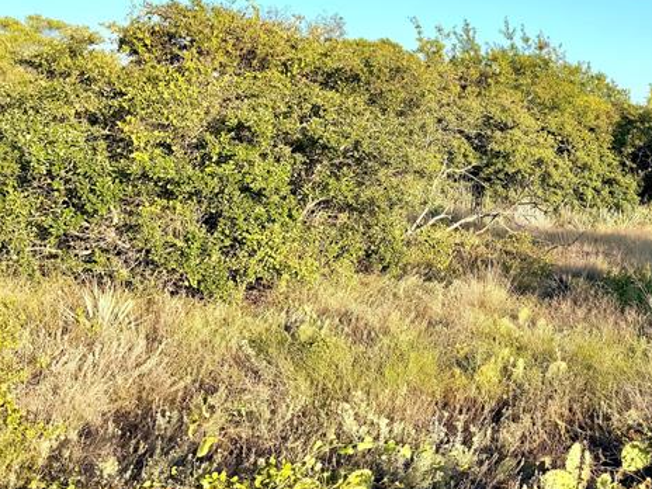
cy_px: 150
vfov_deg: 27.3
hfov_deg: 33.9
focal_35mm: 53
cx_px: 606
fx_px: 998
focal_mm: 6.76
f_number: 1.78
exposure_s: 1/2907
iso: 80
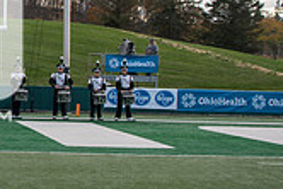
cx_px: -106
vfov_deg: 16.2
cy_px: 55
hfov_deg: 21.4
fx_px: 661
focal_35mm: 84
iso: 200
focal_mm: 24
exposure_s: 1/1250
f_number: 3.5
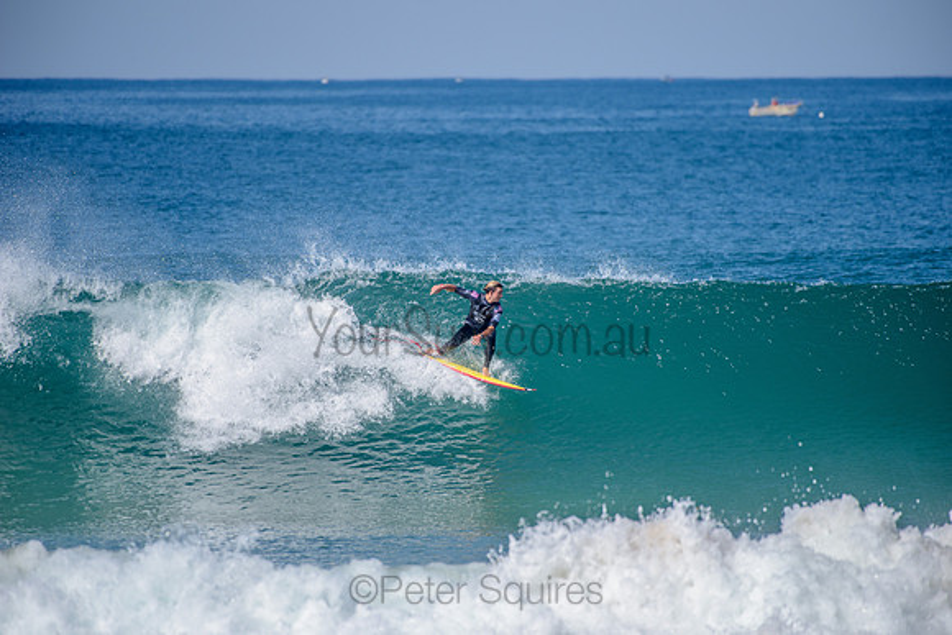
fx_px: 13225
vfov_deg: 2.8
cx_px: 476
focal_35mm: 500
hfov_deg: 4.1
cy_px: 318
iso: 160
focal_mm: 500
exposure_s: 1/2000
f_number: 5.6
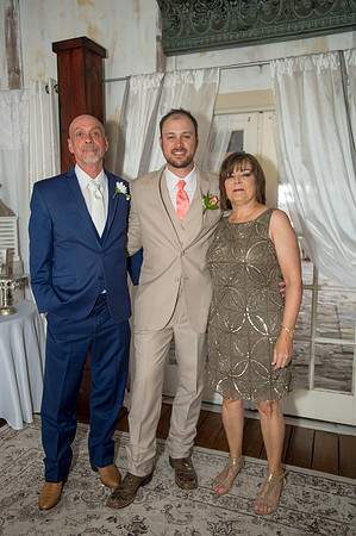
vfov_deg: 65.5
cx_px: 178
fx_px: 416
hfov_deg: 46.3
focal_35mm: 28
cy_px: 268
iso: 200
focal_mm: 28
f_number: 3.2
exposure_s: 1/100
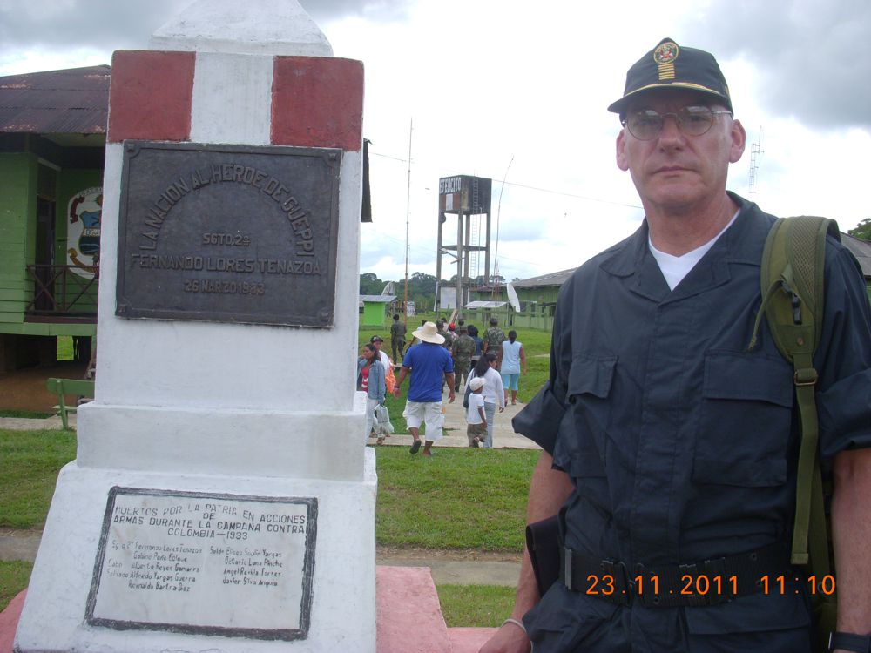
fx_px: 956
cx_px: 436
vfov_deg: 37.7
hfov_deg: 49.0
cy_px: 326
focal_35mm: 38
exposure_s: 1/500
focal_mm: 6.3
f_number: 3.3
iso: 100
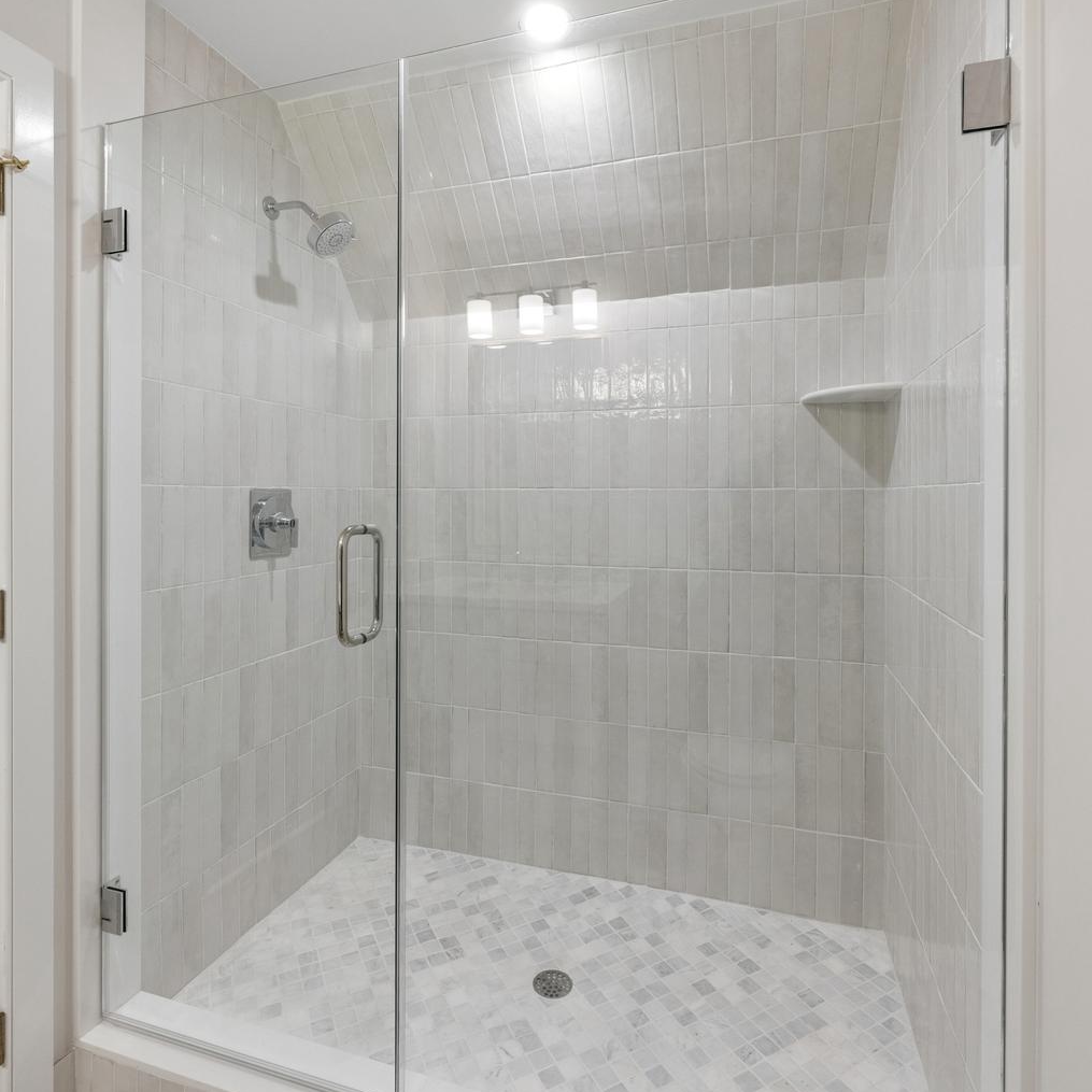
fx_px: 642
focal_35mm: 18
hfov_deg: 80.7
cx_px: 550
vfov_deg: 80.5
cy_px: 495
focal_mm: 14
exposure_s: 1/100
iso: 1250
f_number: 8
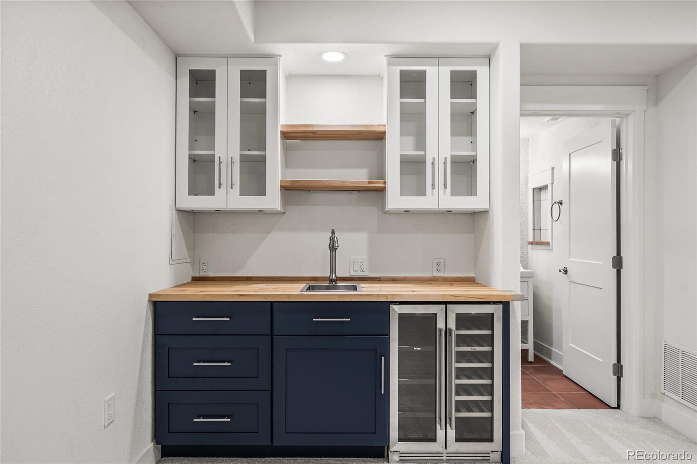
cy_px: 232
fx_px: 426
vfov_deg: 57.2
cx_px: 348
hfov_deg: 78.6
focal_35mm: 22
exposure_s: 1/1.25
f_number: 8
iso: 200
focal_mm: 22
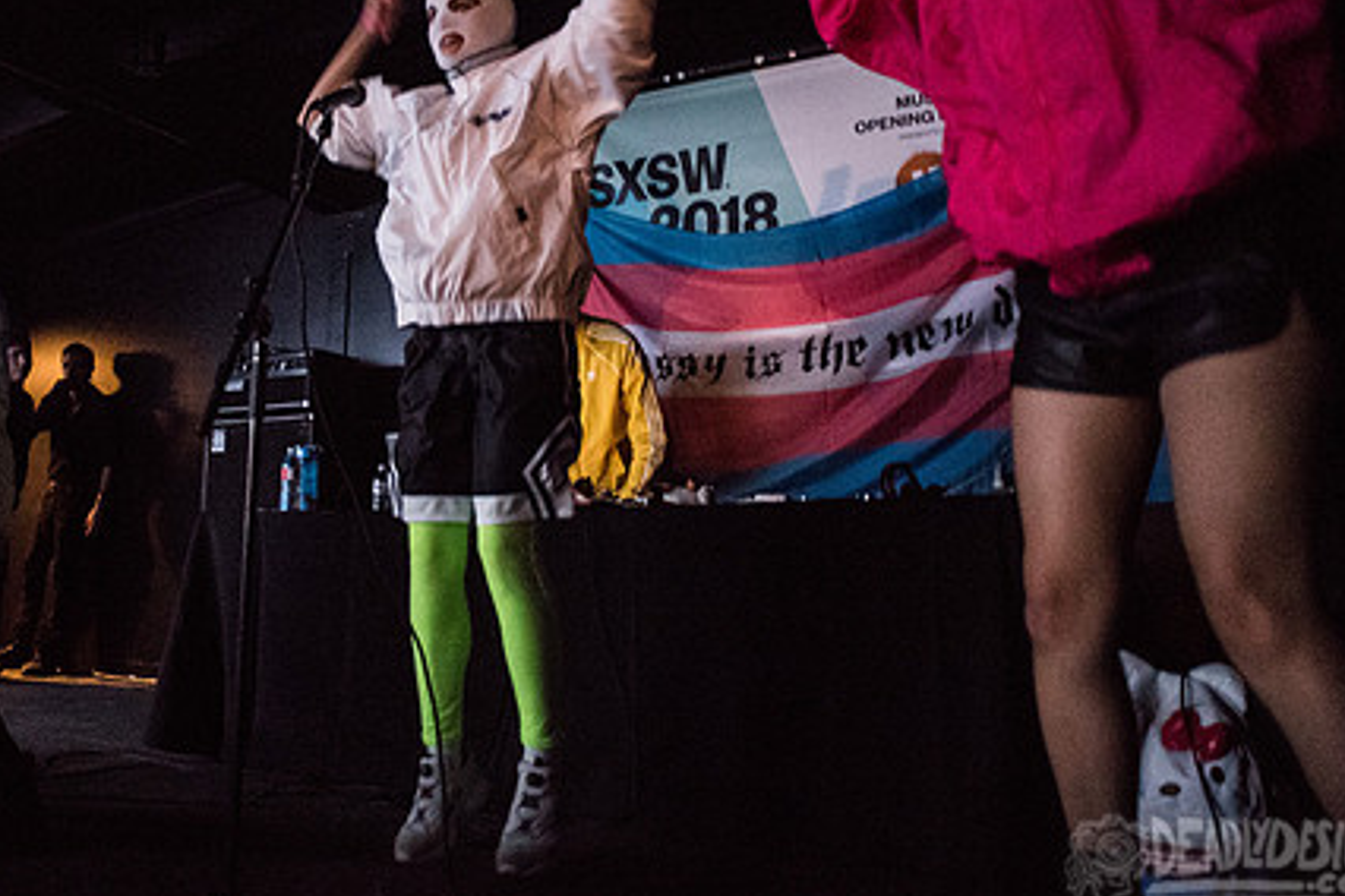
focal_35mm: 30
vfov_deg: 43.0
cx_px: 431
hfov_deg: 60.2
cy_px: 295
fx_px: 1121
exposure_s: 1/60
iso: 6400
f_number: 2.8
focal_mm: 20
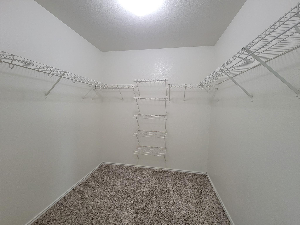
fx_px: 113
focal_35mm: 13
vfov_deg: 89.9
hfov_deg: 106.2
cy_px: 112
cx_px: 150
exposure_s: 1/30
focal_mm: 2.2
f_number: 2.2
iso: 320
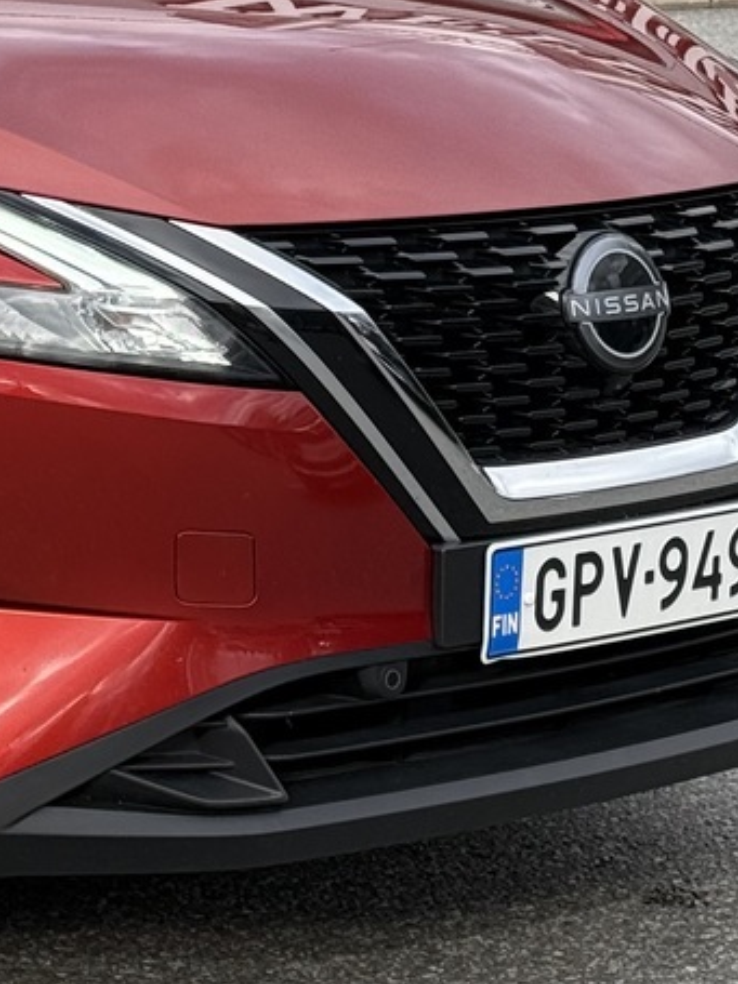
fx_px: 4323
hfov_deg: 9.5
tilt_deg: -4.0
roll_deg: +1.1
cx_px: -392
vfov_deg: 12.8
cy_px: -32
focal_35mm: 152
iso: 80
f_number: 1.78
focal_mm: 6.76
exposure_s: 1/1149
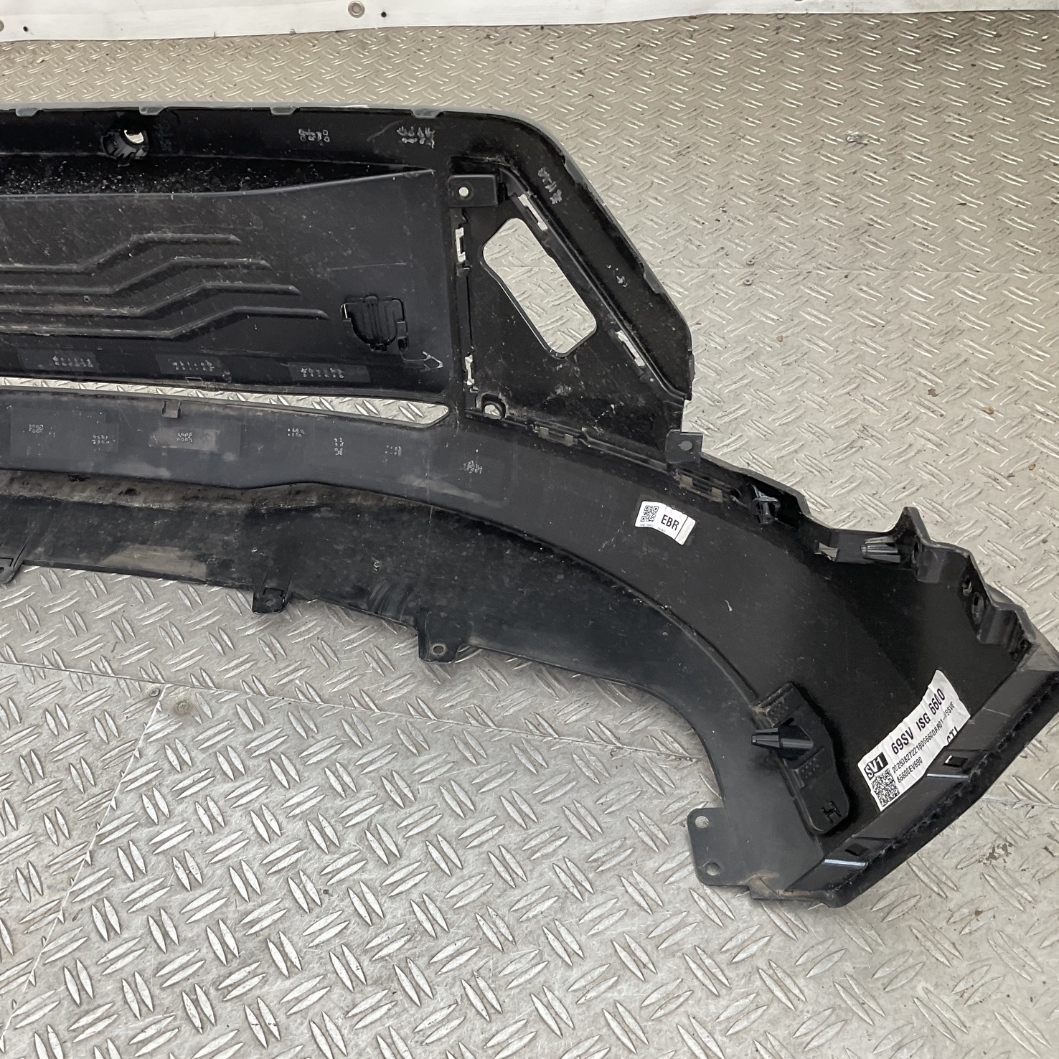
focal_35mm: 35
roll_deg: +11.8
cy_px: 537
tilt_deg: -44.7
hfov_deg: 46.4
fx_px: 1211
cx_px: 339
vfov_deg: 47.2
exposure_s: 1/120
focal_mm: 3
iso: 32
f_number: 1.8
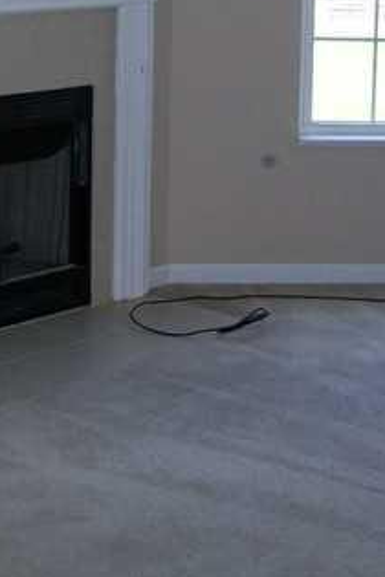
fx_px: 1524
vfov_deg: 21.0
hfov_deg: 14.3
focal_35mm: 95
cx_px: 304
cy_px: 51
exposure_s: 1/80
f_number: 2.7
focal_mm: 6
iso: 64
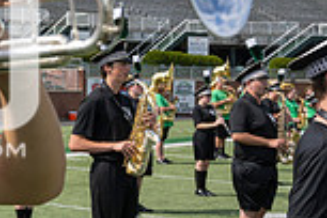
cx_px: -122
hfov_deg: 20.1
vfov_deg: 15.0
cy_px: 74
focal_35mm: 91
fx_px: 827
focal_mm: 24
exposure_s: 1/1600
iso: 200
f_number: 5
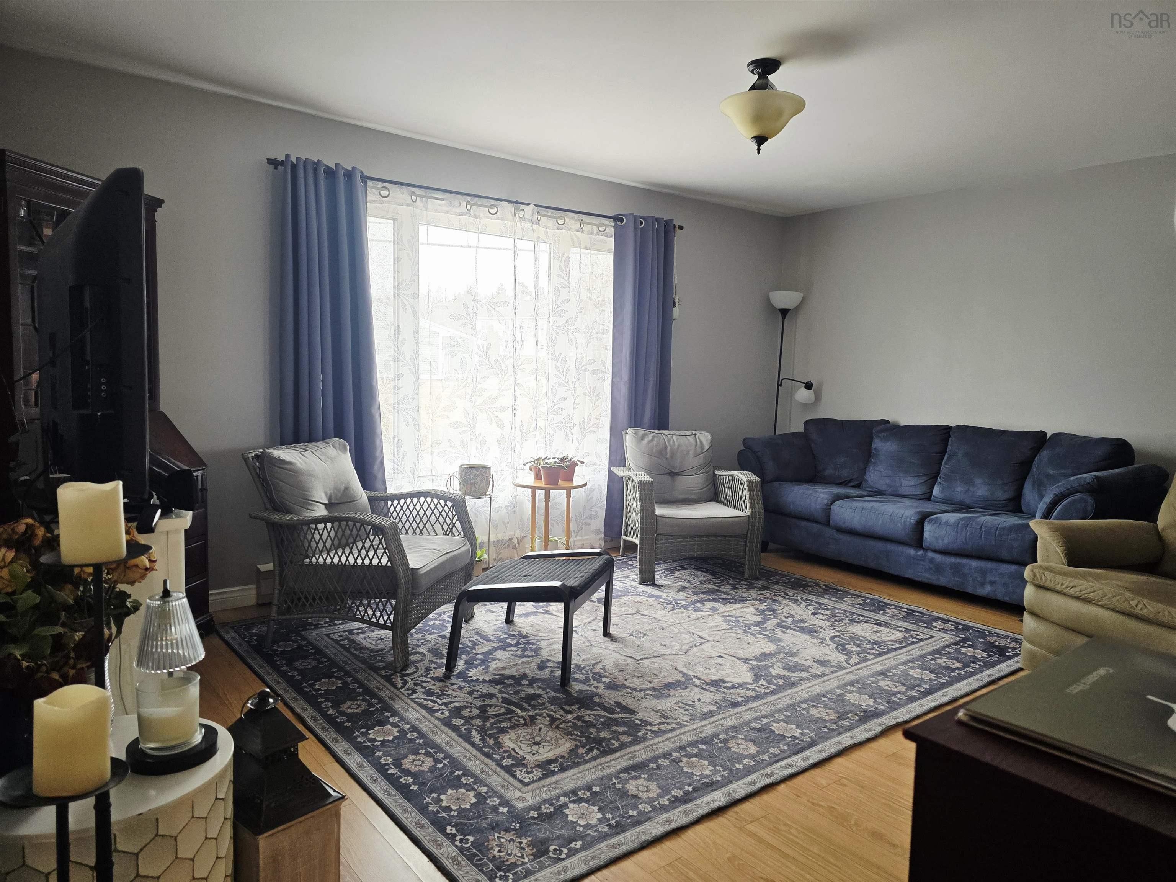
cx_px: 588
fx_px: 781
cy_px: 441
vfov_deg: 58.9
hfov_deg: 73.9
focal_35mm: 23
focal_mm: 6.3
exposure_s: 1/120
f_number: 1.7
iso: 250
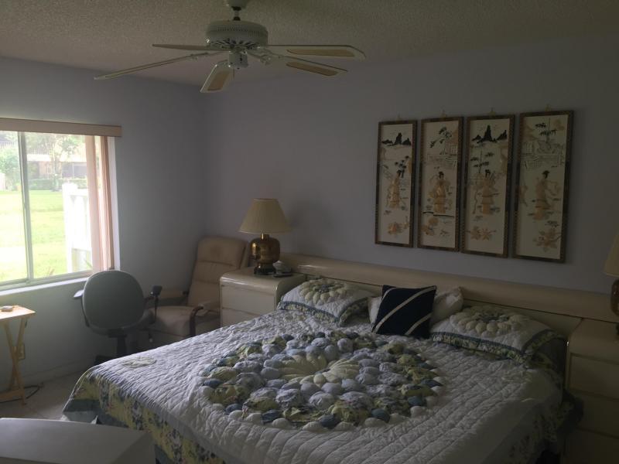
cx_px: 310
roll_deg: -1.4
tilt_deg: -7.1
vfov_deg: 48.2
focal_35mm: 29
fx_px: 519
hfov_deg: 61.7
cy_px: 232
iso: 32
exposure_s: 1/40
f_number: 2.2
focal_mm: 4.15
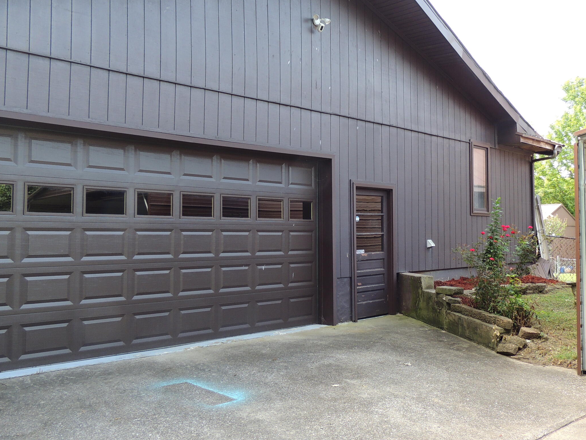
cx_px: 347
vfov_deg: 40.7
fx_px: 593
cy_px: 198
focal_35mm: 35
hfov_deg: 52.3
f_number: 3
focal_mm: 4.3
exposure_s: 1/80
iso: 100
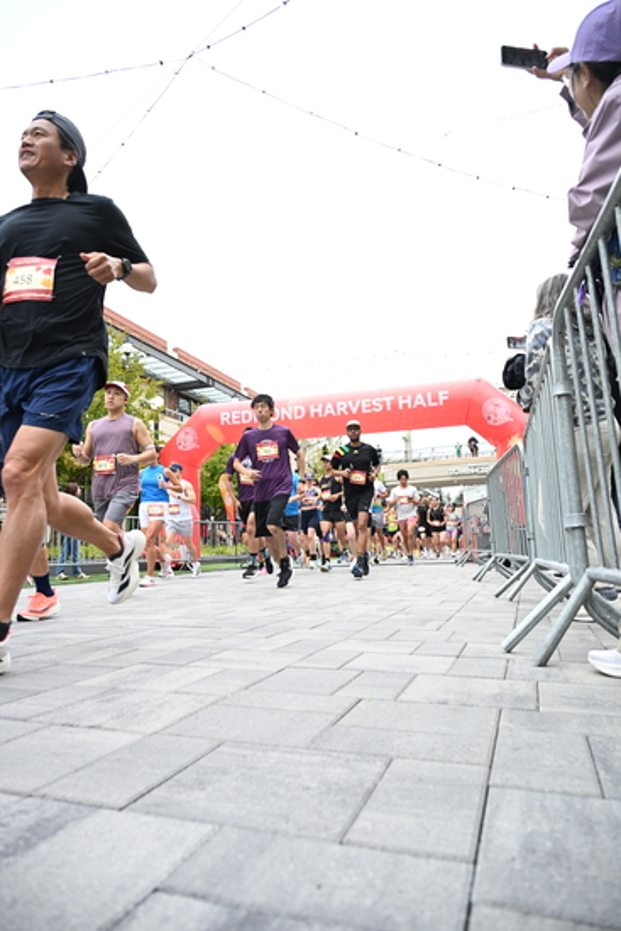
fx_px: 621
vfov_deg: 73.7
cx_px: 310
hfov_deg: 53.2
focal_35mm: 24
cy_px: 466
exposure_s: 1/640
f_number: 4
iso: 2000
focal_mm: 24
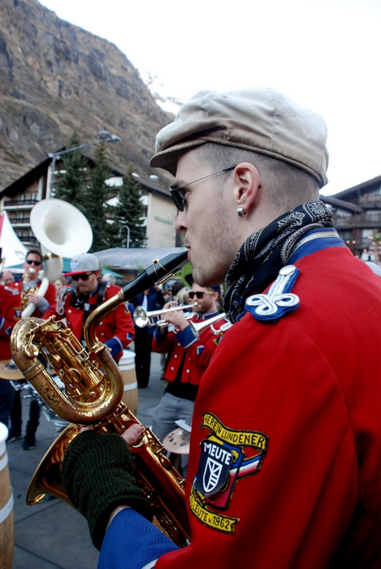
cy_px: 284
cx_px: 190
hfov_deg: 43.7
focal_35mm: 30
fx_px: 475
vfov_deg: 61.9
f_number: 5.6
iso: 320
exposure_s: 1/125
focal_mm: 20
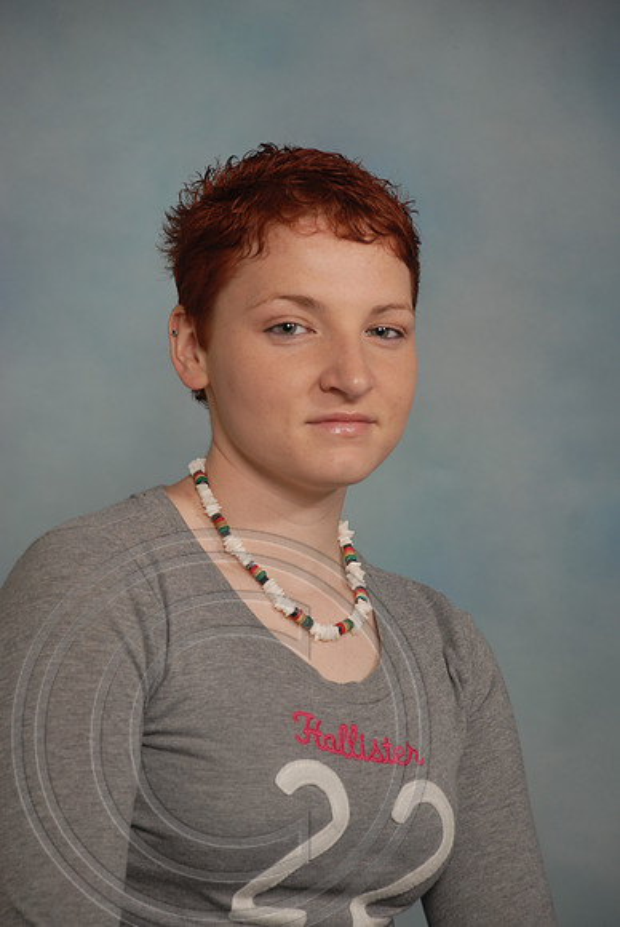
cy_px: 464
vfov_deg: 15.2
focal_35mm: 135
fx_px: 3479
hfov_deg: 10.2
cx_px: 310
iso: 100
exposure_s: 1/125
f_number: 5.6
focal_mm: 90
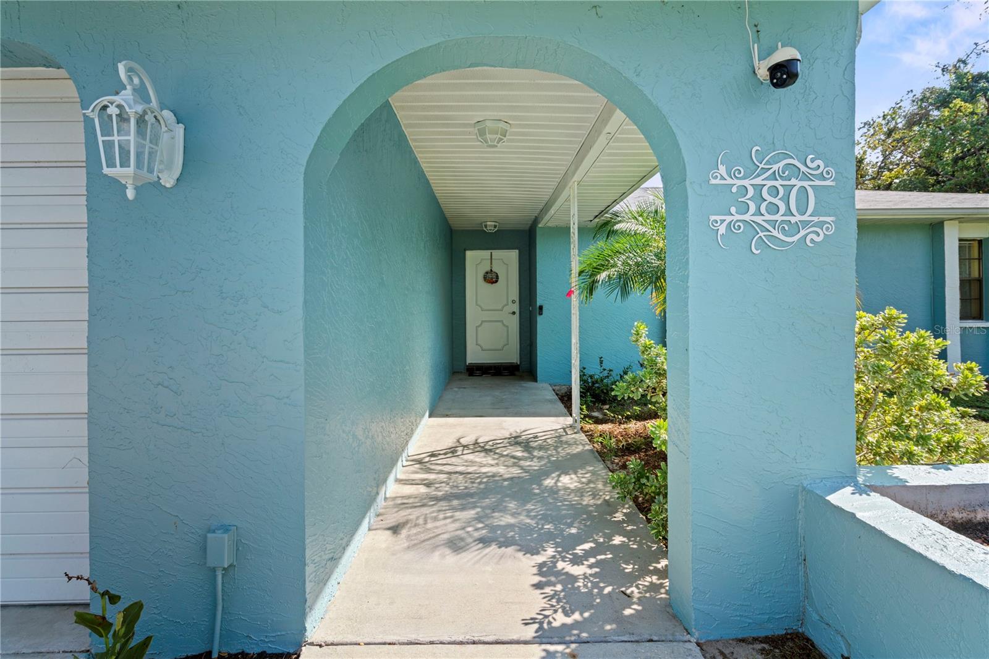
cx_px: 494
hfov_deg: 96.7
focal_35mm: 16
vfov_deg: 73.7
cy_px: 330
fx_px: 439
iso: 100
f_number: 10
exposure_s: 1/20
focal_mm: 16
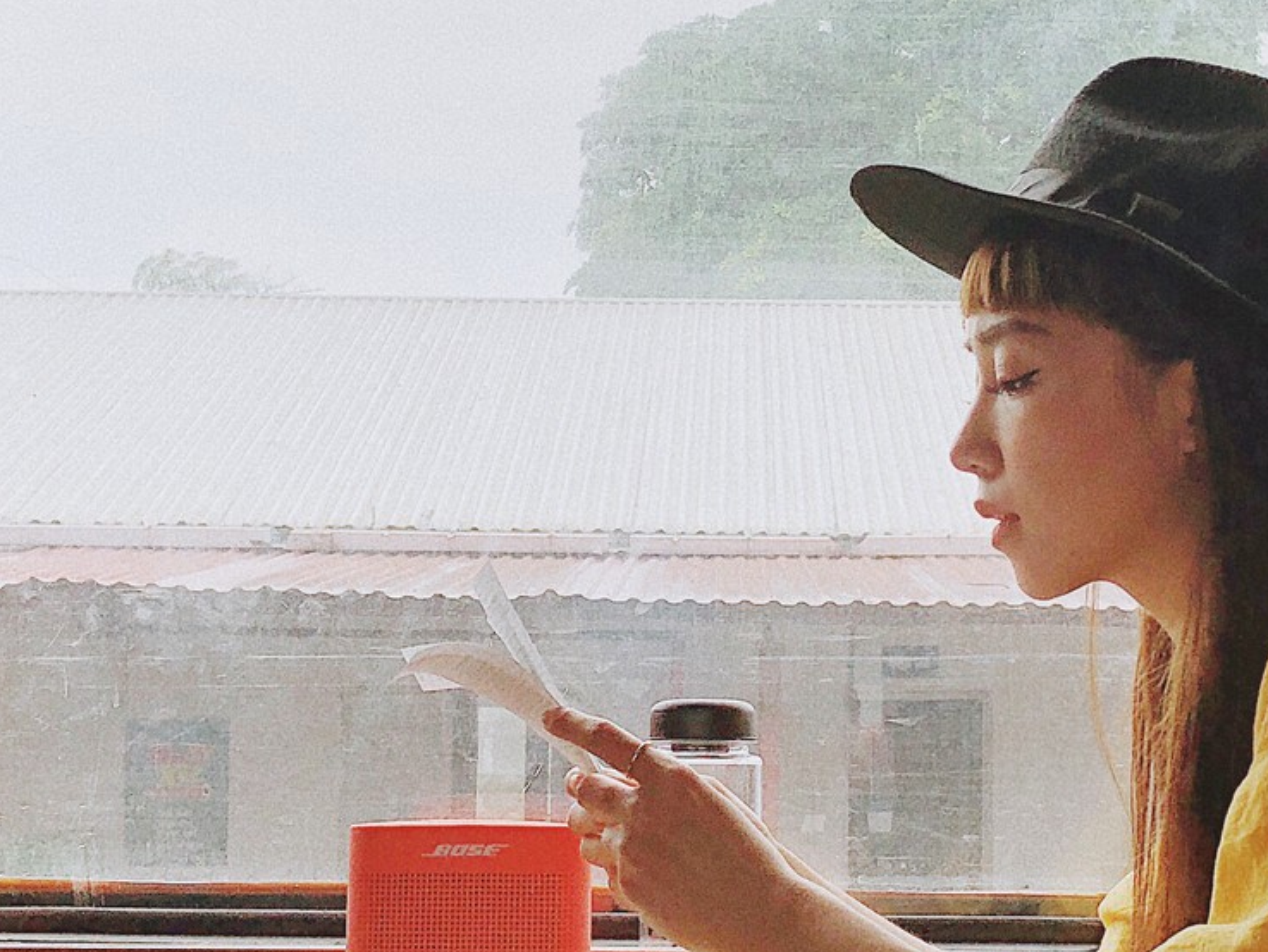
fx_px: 2784
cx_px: 724
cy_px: 425
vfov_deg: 19.4
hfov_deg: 25.6
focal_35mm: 76
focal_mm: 4
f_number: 1.8
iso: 25
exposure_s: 1/120
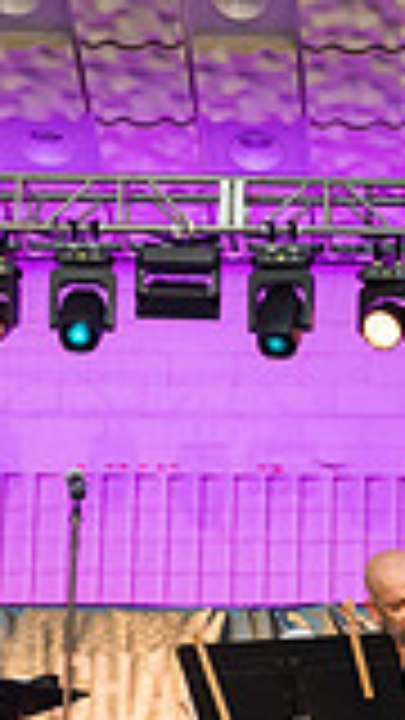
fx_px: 2291
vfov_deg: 17.6
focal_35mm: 120
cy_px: 646
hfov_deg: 9.9
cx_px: 544
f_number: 4
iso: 3200
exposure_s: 1/500
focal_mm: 31
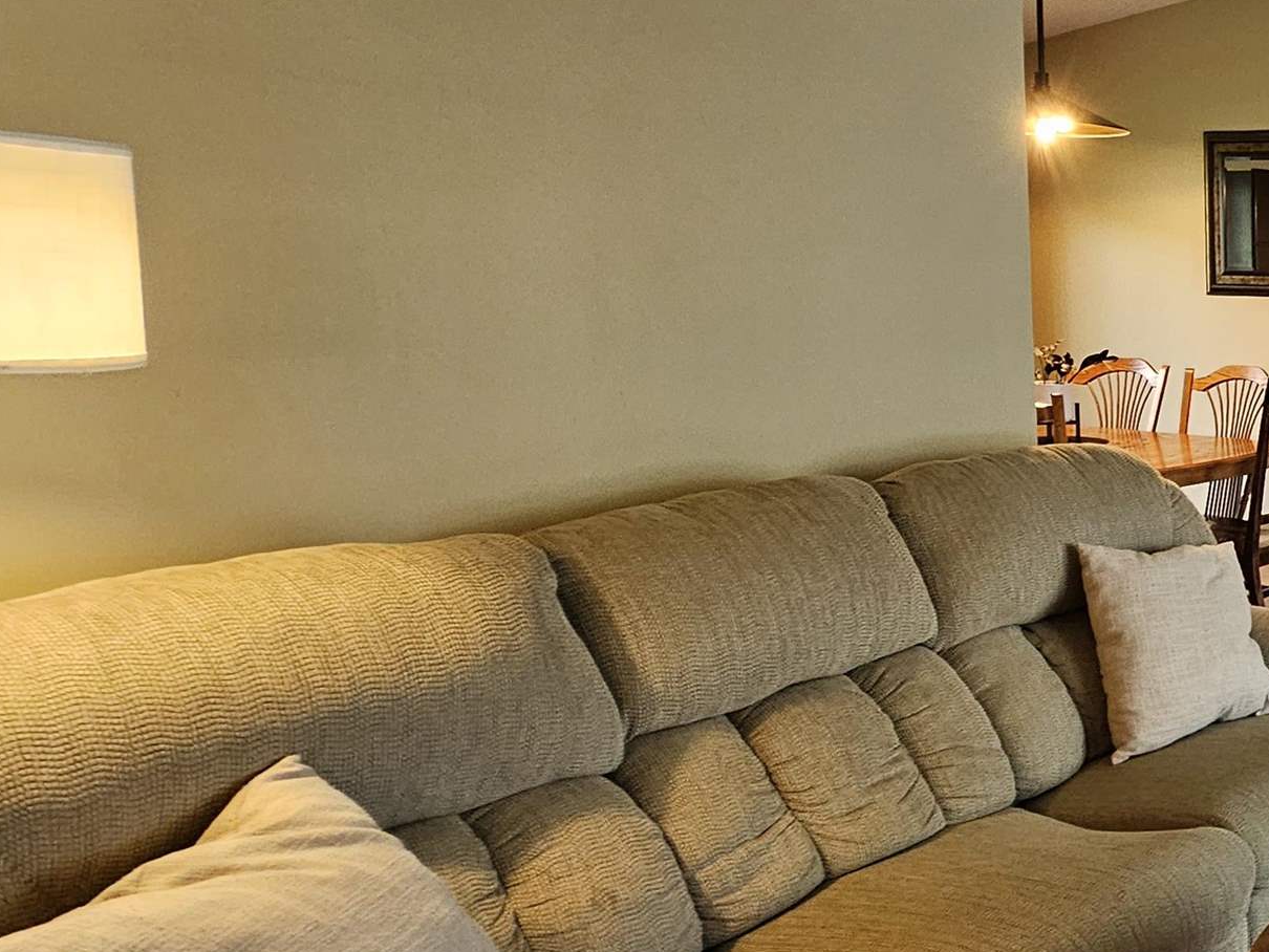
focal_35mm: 33
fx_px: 1210
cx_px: 1570
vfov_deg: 43.0
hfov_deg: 38.4
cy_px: 496
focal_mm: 2.2
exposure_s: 1/60
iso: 250
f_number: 2.2
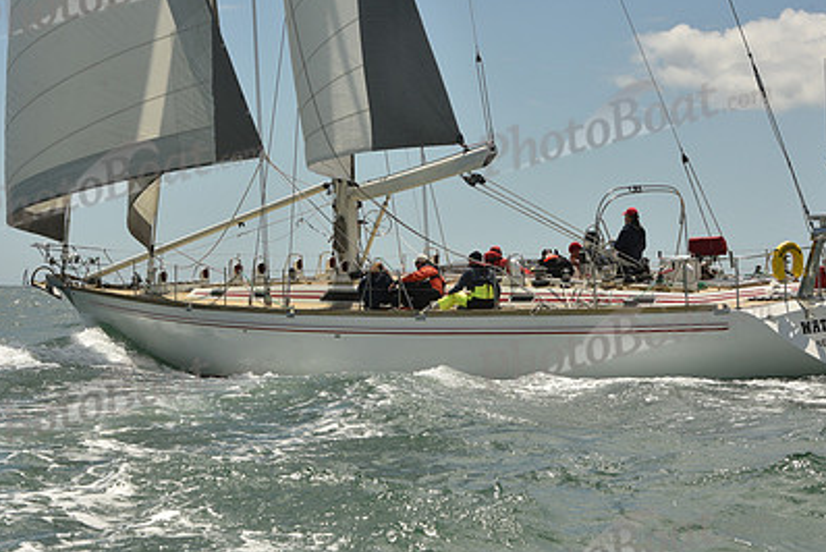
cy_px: 260
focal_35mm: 102
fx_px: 2342
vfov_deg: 13.4
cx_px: 374
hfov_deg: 20.0
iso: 320
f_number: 13
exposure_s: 1/800
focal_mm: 70
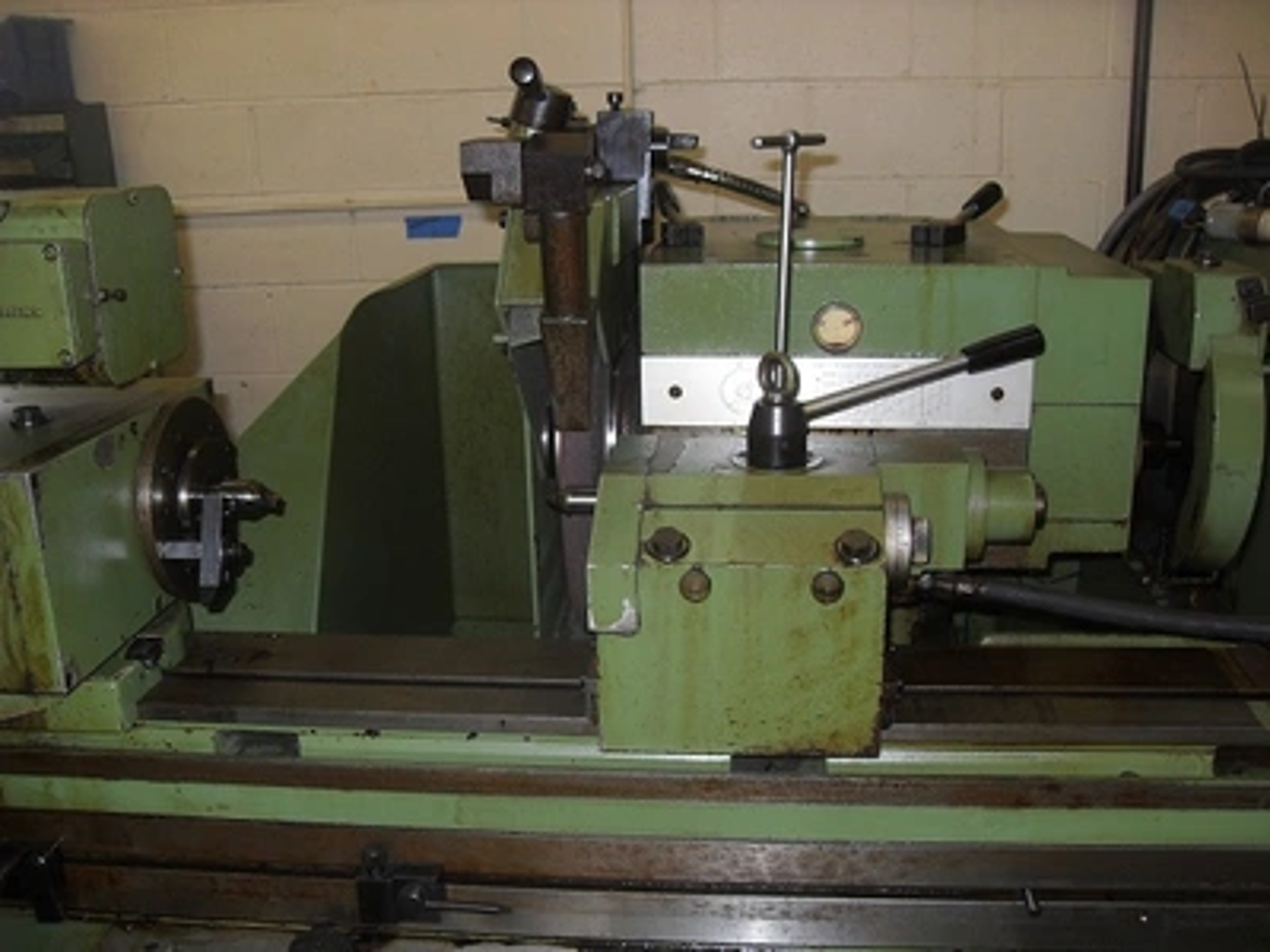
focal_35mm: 34
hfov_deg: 54.0
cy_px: 476
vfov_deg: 41.8
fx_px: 1247
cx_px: 635
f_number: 2.8
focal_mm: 6.3
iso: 100
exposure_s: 1/45
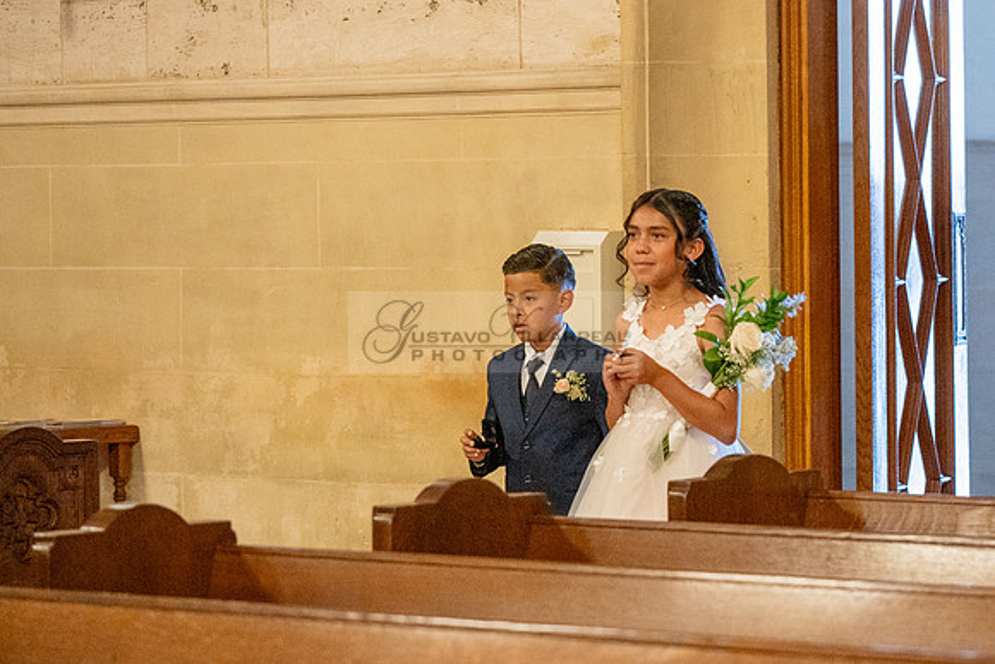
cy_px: 346
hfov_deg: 12.4
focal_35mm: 166
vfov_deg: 8.3
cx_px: 678
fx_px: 4589
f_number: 4
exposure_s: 1/200
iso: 3200
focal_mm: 120
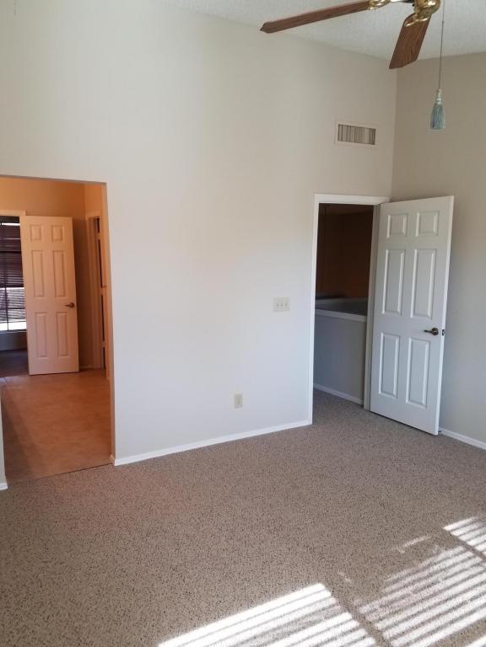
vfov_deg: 67.3
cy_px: 324
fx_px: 487
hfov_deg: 53.1
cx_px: 243
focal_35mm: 26
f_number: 1.7
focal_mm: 4.2
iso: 50
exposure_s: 1/60
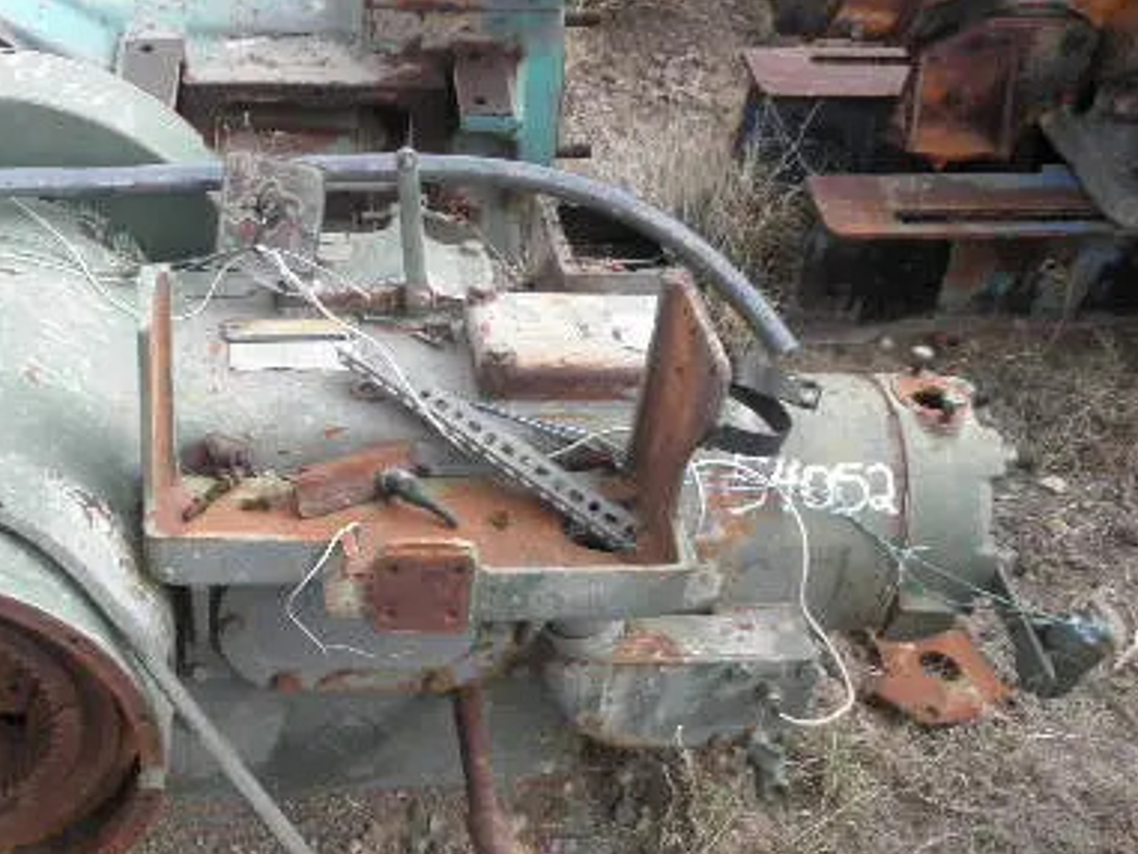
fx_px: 1546
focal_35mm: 47
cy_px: 558
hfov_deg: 39.3
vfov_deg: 30.7
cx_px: 278
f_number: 3
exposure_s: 1/60
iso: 64
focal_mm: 5
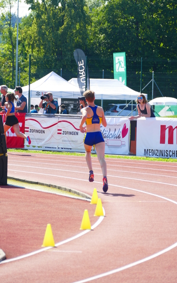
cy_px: 142
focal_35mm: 266
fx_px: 2054
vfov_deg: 7.9
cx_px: 94
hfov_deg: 4.9
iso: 125
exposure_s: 1/640
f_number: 4
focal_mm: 94.66
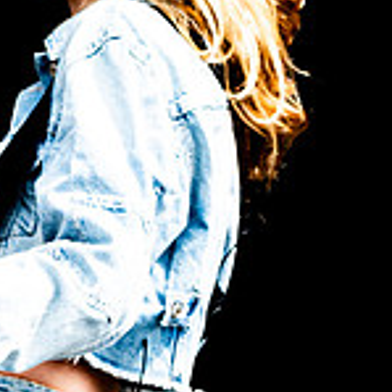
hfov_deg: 2.9
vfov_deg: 2.9
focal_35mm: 602
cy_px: -77
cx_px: 26
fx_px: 7713
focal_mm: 125
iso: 400
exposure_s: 1/2000
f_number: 4.5
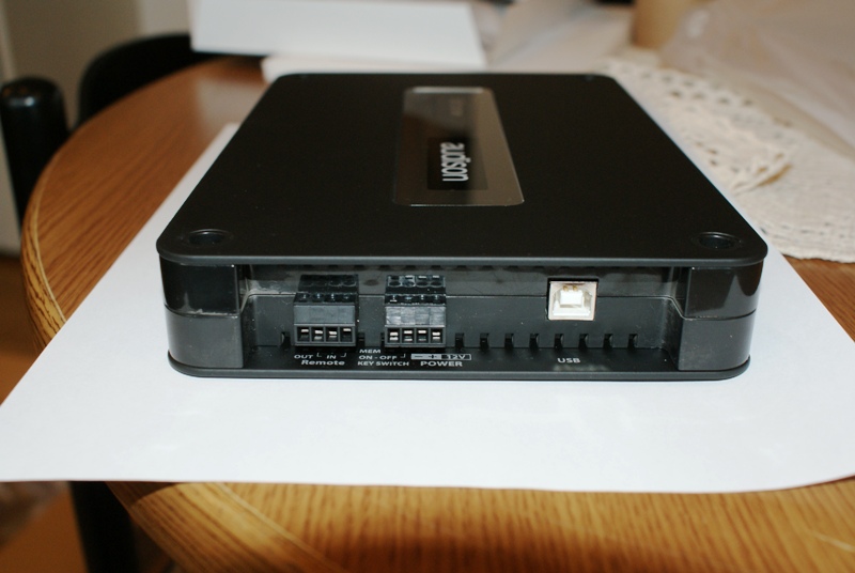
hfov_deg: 49.5
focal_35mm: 39
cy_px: 286
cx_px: 428
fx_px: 928
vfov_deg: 34.3
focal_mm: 26
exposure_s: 1/60
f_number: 5.6
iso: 400
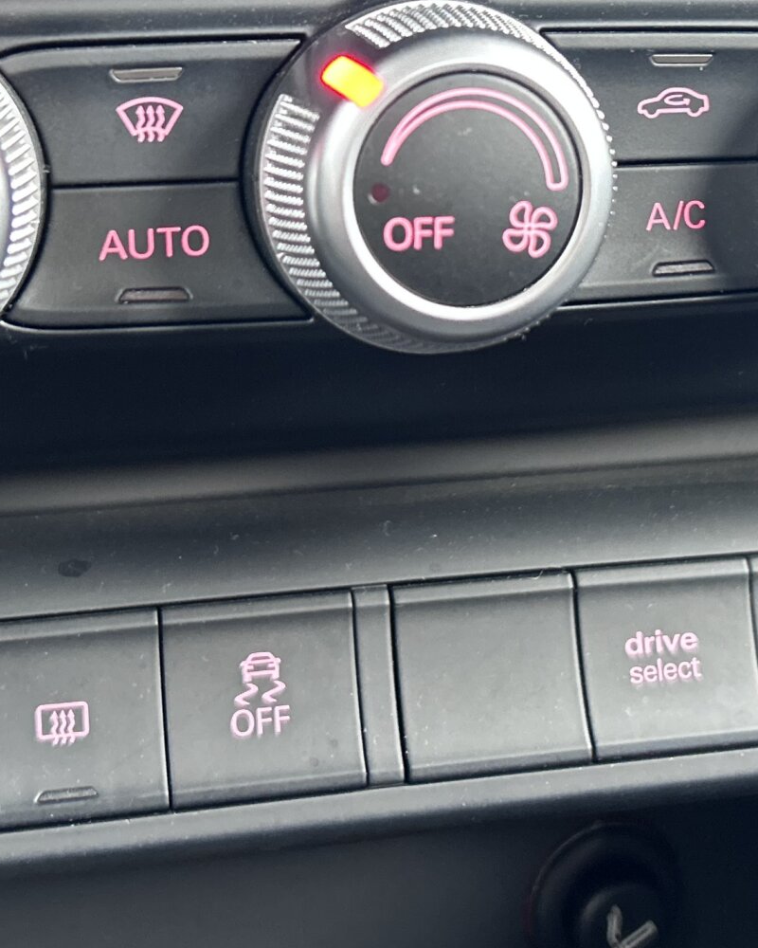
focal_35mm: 65
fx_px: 1823
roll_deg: -0.5
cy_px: 167
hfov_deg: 23.5
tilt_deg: -8.4
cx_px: 424
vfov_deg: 28.4
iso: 400
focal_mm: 5.7
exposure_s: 1/60
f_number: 1.5
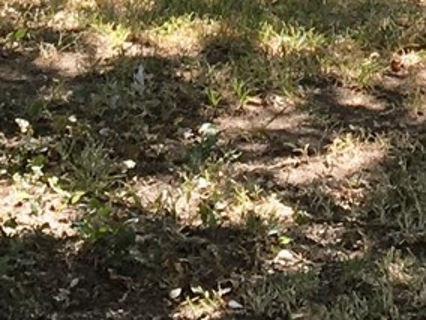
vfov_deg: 6.5
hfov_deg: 9.5
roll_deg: -0.4
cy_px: -599
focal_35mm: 209
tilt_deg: +5.3
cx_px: 238
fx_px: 2572
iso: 25
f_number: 2.2
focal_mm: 4.15
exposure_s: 1/200
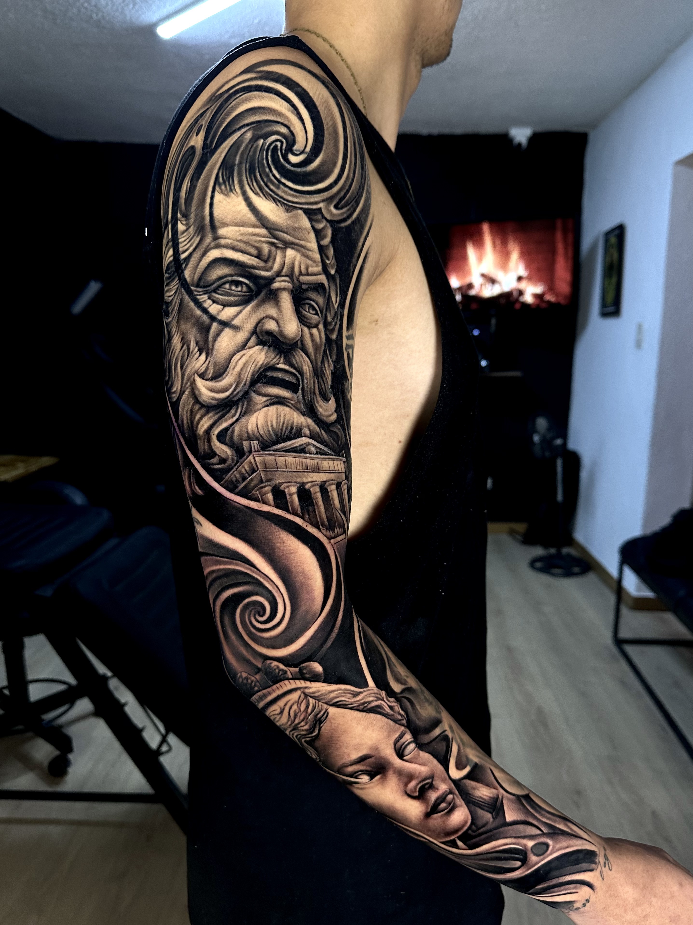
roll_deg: -0.9
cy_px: 462
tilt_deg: -11.4
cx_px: 346
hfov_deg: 56.8
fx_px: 641
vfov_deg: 71.6
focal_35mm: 24
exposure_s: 1/60
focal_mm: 6.86
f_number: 1.78
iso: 250
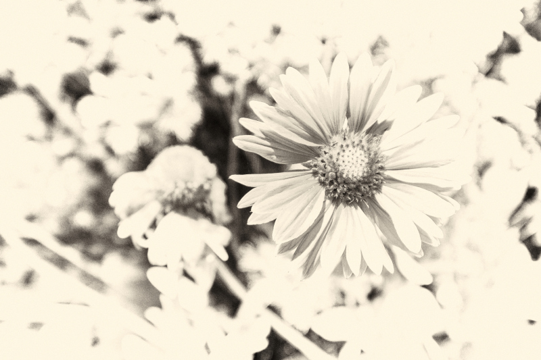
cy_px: 180
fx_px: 541
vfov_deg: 36.9
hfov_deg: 53.1
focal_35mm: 36
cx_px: 270
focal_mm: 24
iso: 200
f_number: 4
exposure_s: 1/900
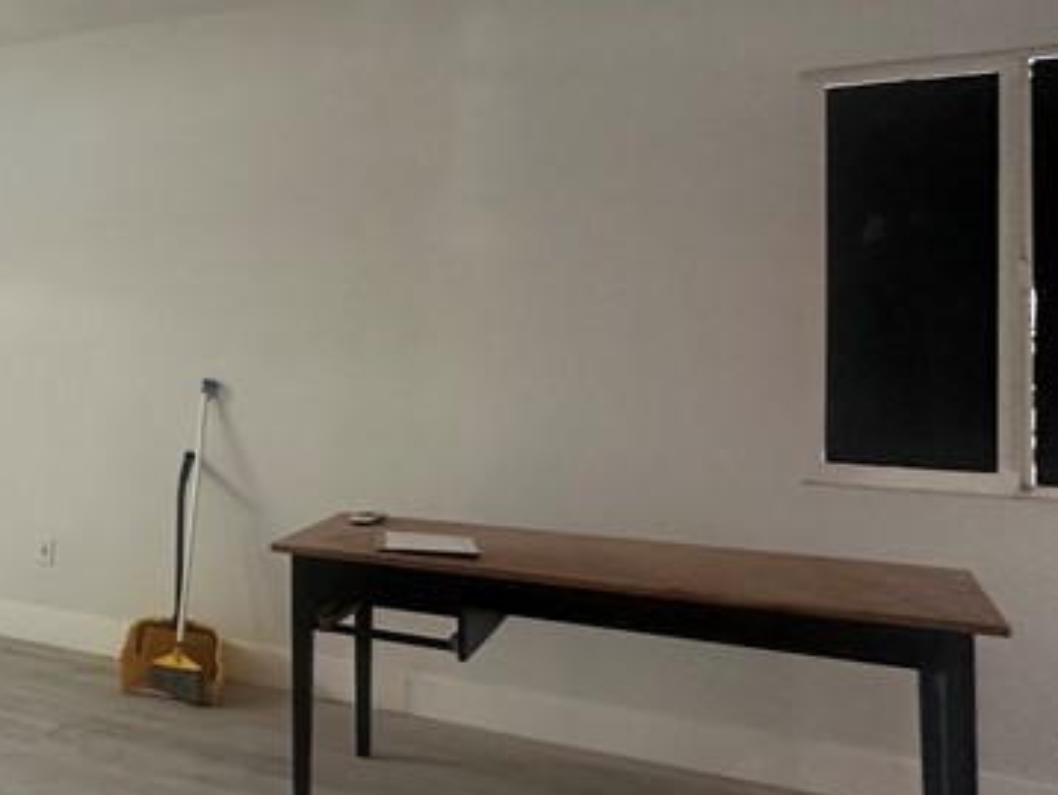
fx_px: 1223
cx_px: -248
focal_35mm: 40
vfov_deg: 35.8
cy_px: 307
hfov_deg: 35.4
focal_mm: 2.22
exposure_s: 1/120
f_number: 2.2
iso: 250
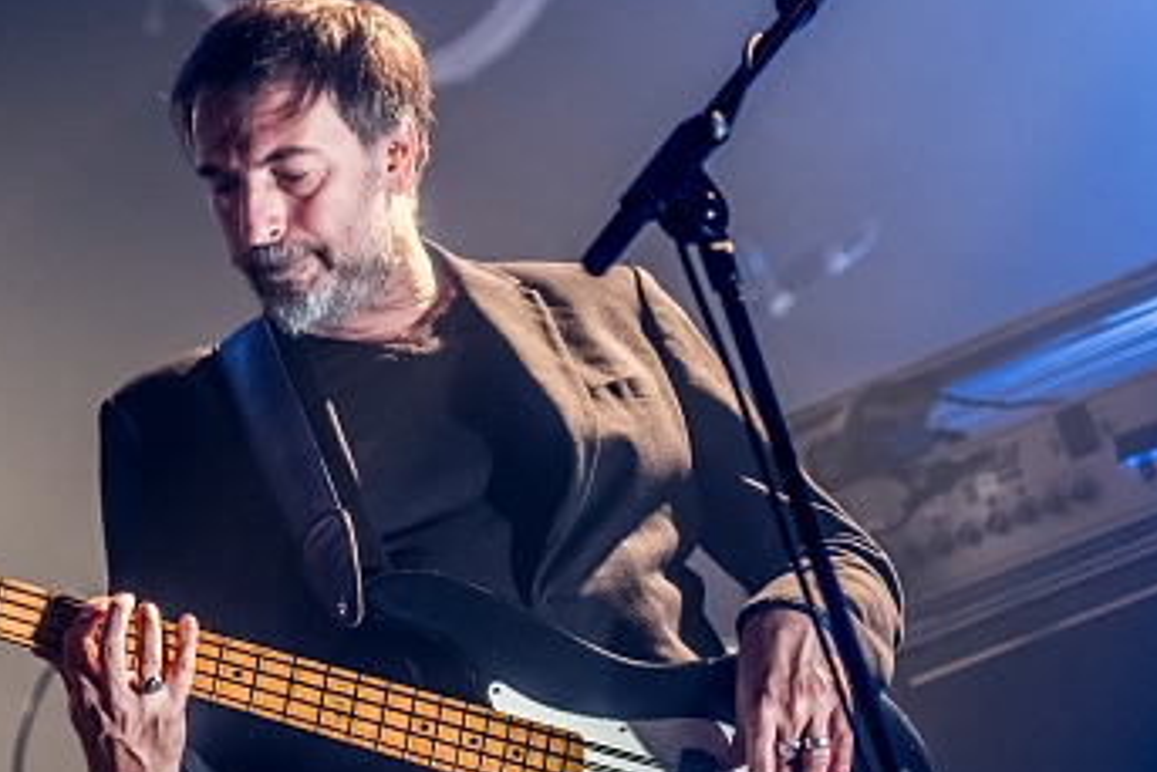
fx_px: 7427
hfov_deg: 8.9
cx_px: 331
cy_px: 362
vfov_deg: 6.0
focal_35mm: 231
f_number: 2.8
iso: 2500
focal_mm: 110
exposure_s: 1/100
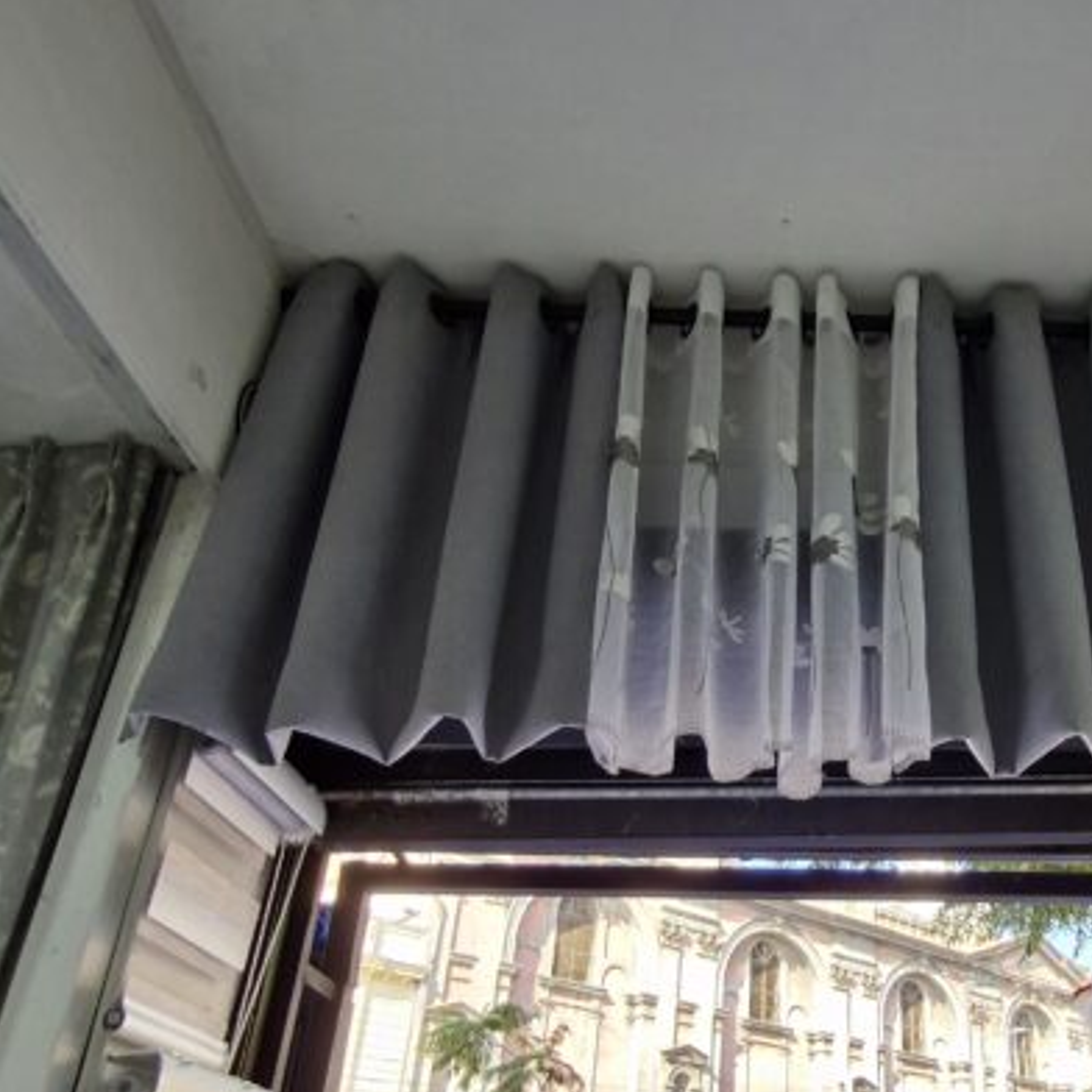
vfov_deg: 52.9
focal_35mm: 30
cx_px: 844
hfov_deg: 51.3
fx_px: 1071
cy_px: 735
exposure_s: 1/50
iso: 50
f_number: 2.2
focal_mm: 1.74
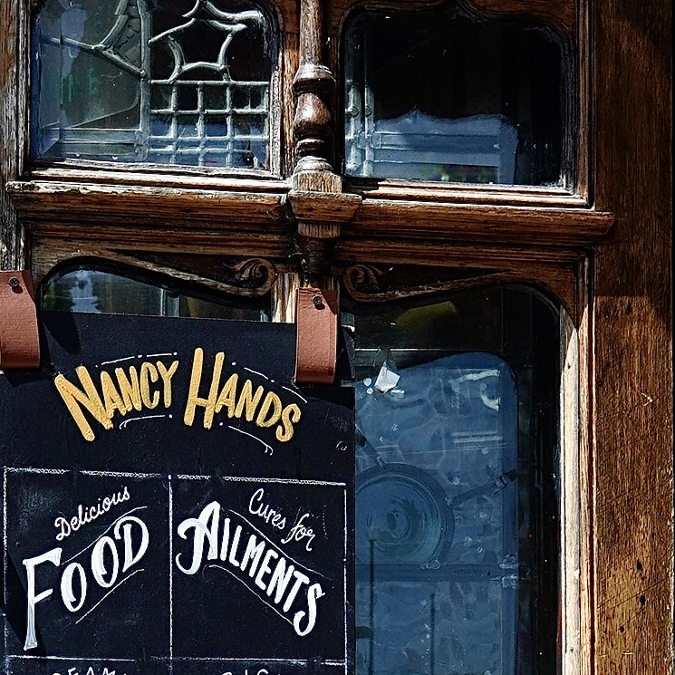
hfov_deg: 20.1
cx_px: 264
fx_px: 1902
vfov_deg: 19.5
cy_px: 699
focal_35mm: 86
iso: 100
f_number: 8
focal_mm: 25.7
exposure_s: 1/320
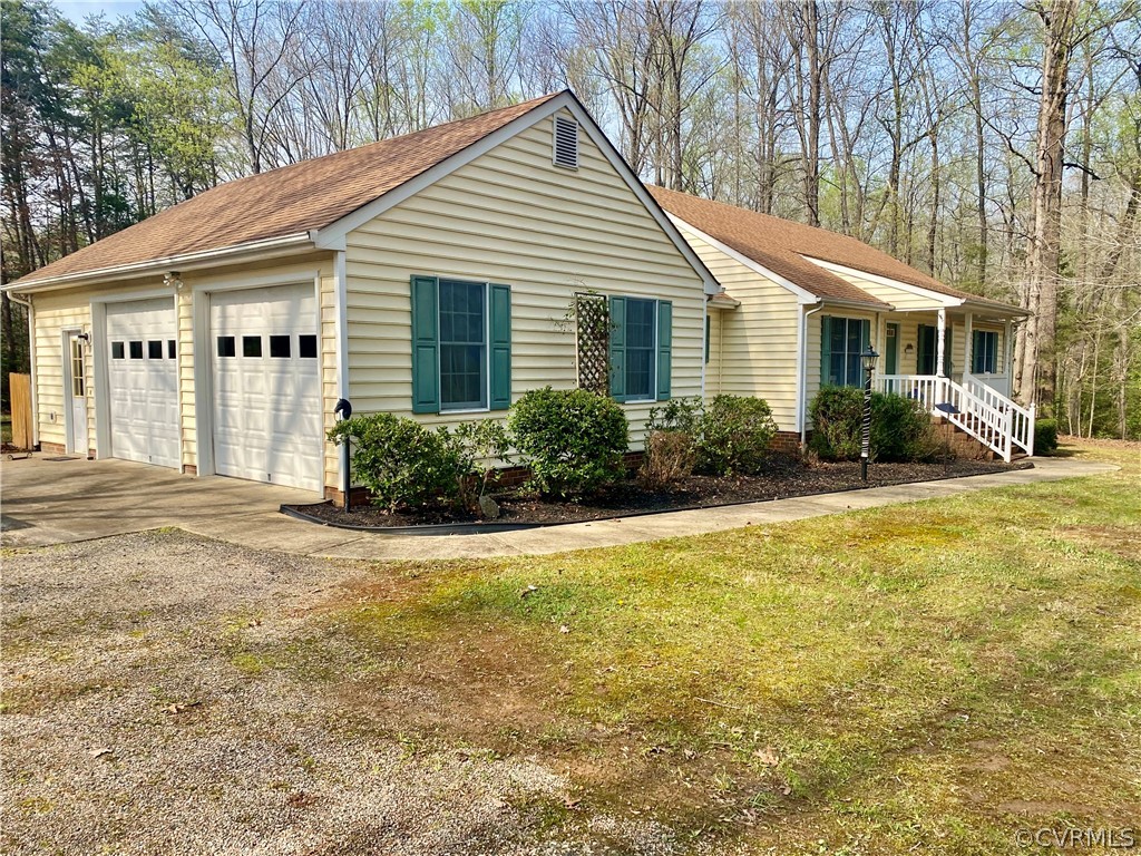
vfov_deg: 53.1
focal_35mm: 26
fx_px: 857
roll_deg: -2.5
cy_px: 428
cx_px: 570
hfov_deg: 67.3
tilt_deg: -4.3
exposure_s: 1/1447
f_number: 1.8
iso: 32
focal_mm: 4.25
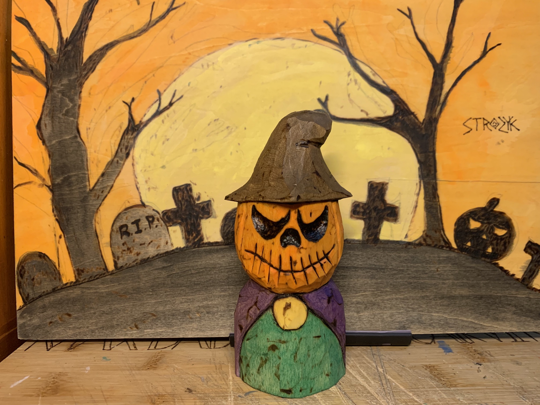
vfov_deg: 53.1
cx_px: 270
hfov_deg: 67.3
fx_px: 406
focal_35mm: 26
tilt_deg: -5.2
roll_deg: -0.9
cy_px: 202
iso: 160
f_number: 1.8
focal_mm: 4.25
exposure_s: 1/48
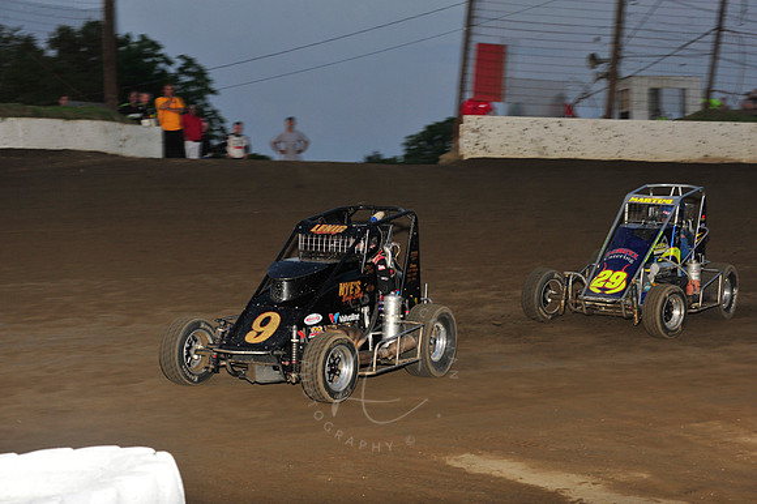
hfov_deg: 22.2
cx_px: 378
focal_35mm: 92
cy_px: 252
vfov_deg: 14.8
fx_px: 1933
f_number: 7.1
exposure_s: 1/320
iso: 800
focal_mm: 92
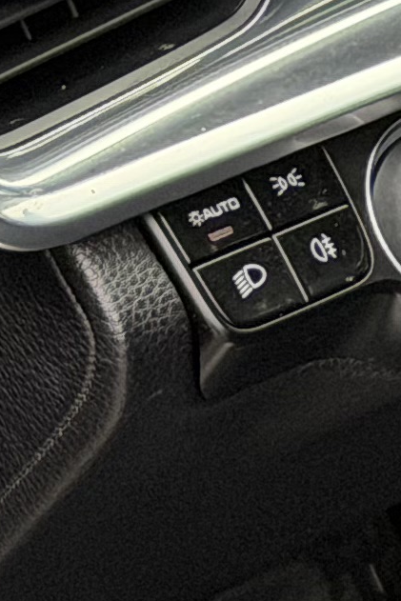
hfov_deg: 4.1
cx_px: 1529
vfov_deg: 6.4
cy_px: -300
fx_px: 5327
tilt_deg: -19.8
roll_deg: +2.1
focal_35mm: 319
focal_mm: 6.76
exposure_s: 1/415
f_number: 1.78
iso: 80
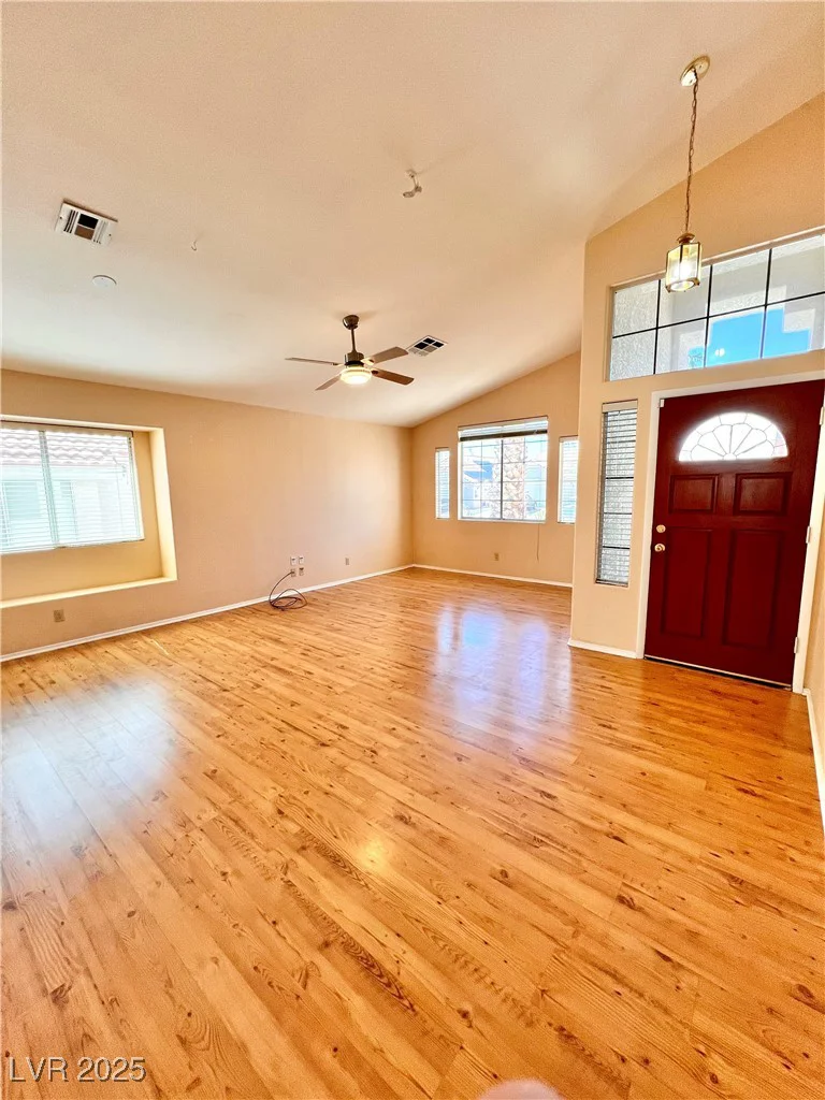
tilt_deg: -8.7
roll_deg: +1.4
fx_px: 413
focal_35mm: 13
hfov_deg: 89.9
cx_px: 412
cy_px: 550
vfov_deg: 106.2
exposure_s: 1/120
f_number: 1.8
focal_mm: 1.57
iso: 100
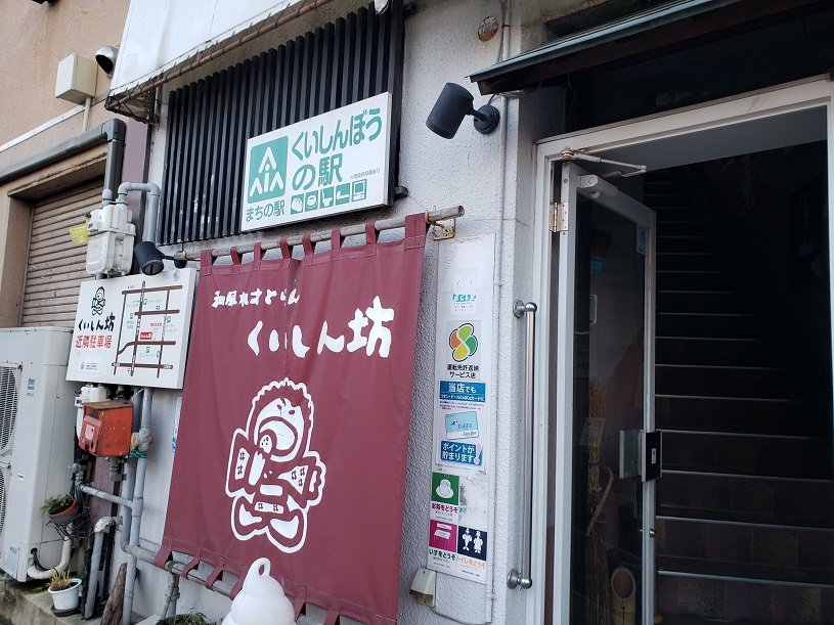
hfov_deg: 67.3
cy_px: 312
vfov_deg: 53.1
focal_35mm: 26
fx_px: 626
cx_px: 417
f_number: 2.4
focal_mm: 4.3
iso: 64
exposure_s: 1/50
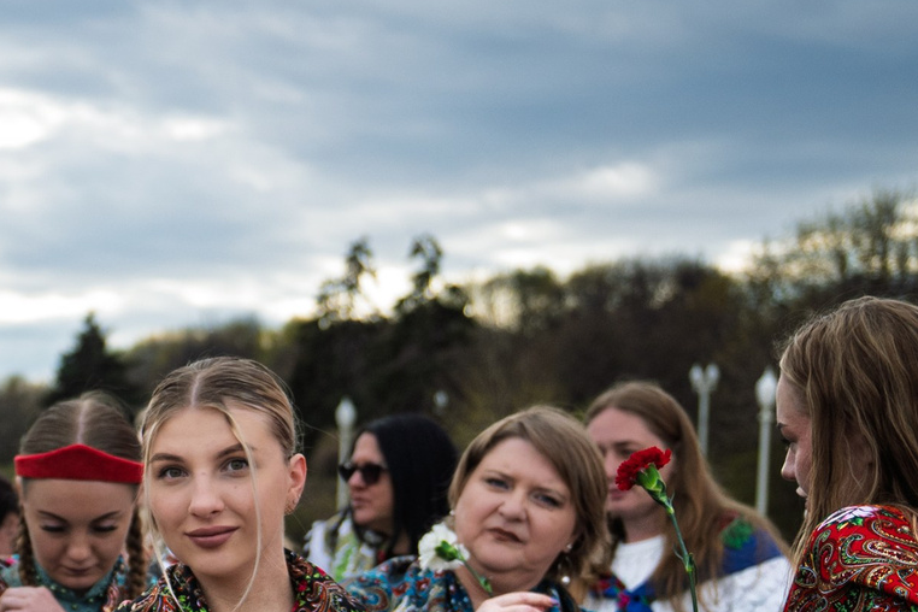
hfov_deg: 16.9
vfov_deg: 12.2
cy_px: 708
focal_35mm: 110
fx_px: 2805
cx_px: -439
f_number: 2.8
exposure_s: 1/2000
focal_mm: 32
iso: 250
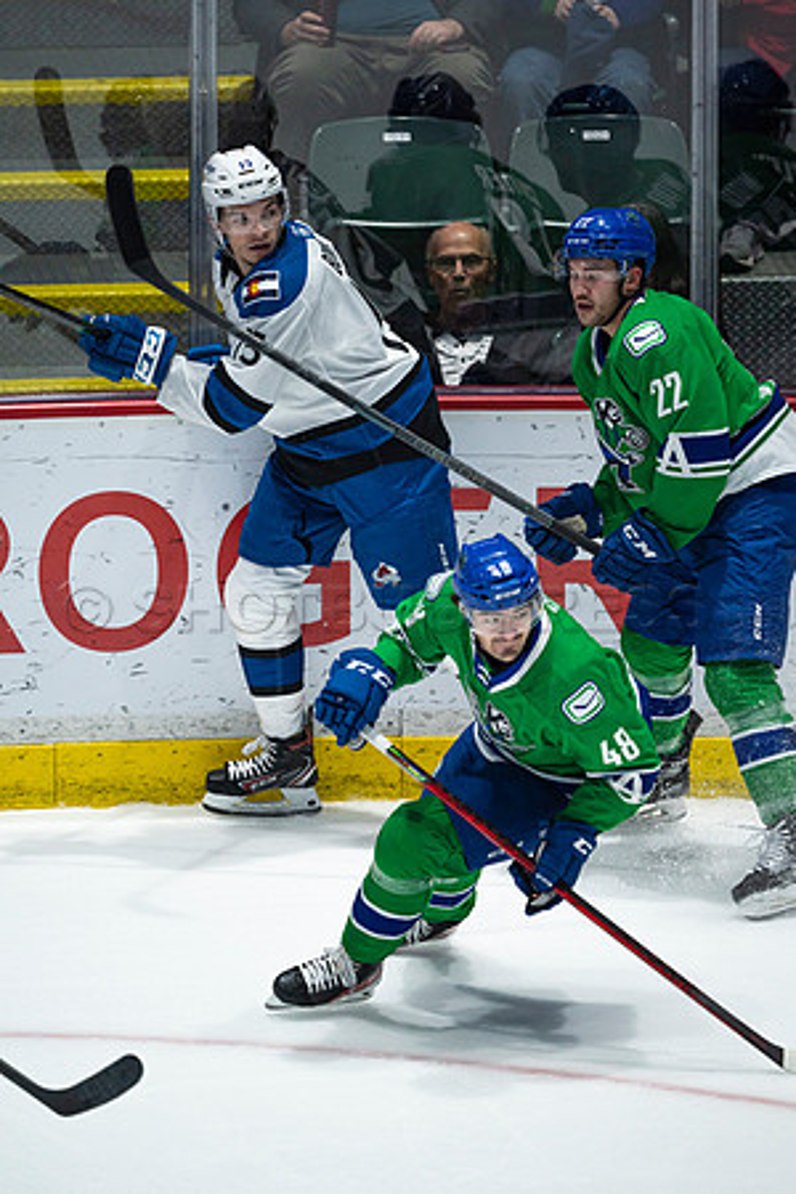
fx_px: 19898
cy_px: 597
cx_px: 398
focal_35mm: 600
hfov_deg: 2.3
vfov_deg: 3.4
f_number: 4
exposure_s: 1/1000
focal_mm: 600
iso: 2000
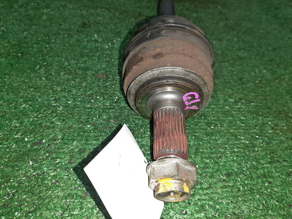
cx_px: 146
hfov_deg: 67.3
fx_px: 219
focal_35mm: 26
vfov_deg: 53.1
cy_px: 110
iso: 169
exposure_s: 1/33
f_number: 1.7
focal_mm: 3.93
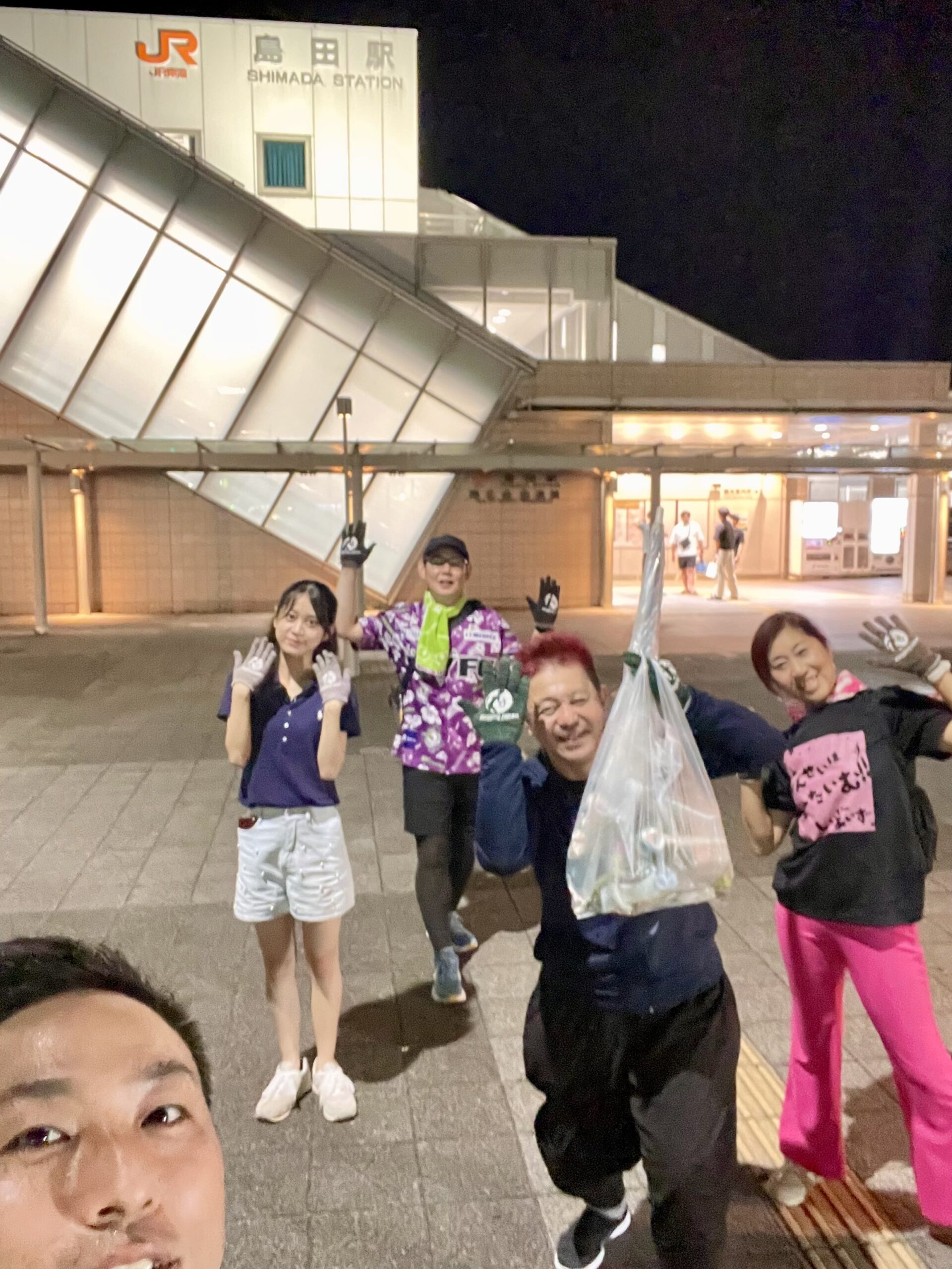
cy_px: 634
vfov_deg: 60.0
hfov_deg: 46.8
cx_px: 476
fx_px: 1100
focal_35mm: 30
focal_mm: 2.71
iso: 640
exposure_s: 1/15
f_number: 2.2
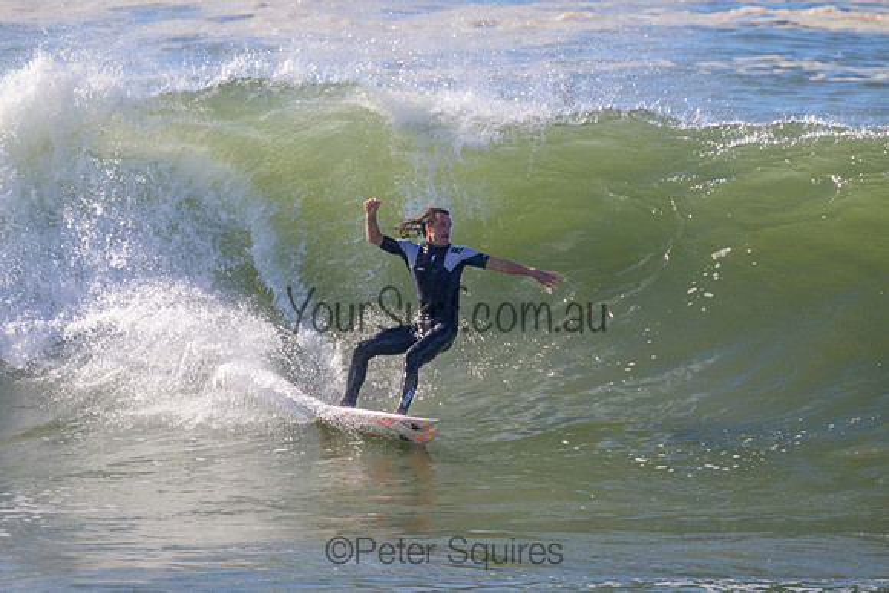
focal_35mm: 1081
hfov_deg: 1.9
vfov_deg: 1.3
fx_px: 26693
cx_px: 454
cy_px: 256
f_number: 11
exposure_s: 1/2000
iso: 900
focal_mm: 800
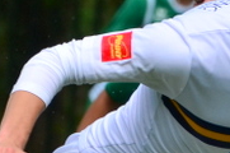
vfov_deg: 0.7
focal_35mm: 1937
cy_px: 308
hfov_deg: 1.1
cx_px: 474
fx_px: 12355
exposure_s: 1/1600
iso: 400
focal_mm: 195
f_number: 6.3
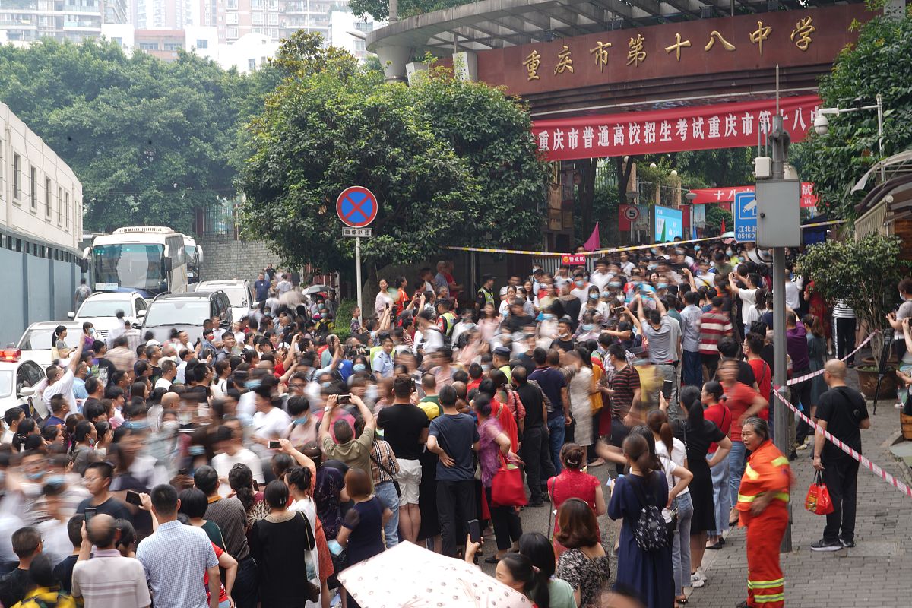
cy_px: 304
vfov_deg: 27.5
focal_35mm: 49
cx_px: 456
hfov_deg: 40.3
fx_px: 1241
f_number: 22
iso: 50
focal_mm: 49
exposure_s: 1/3
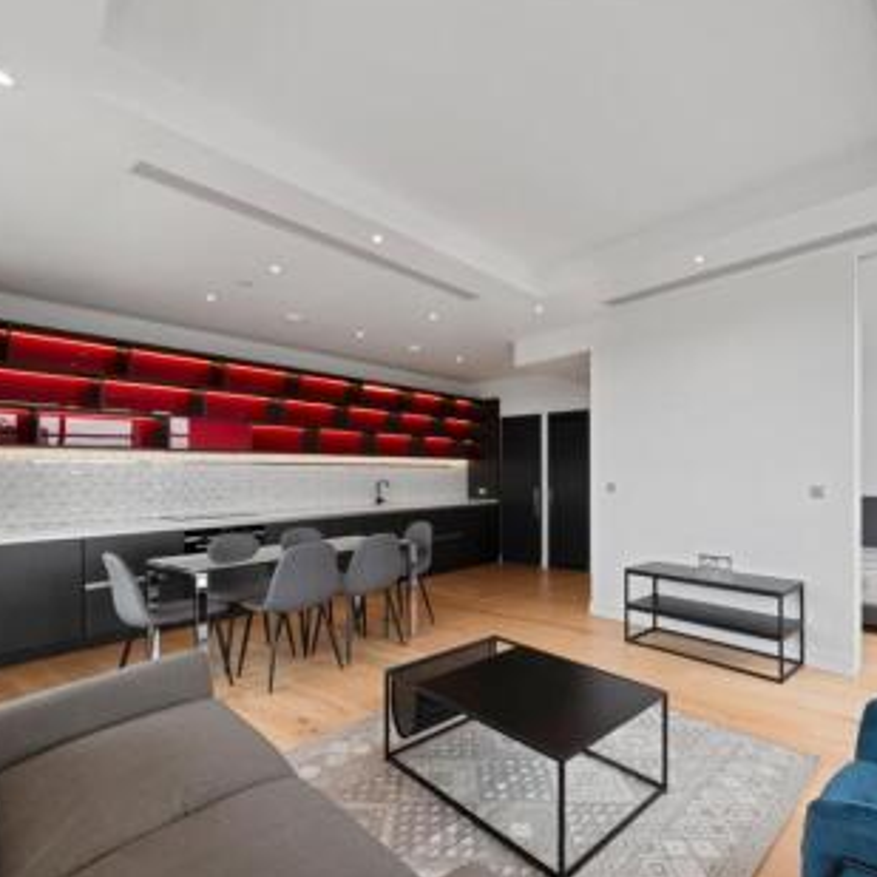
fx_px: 487
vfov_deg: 84.0
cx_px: 610
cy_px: 433
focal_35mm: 17
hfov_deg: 80.1
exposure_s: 1/6
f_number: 16
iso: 200
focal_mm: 13
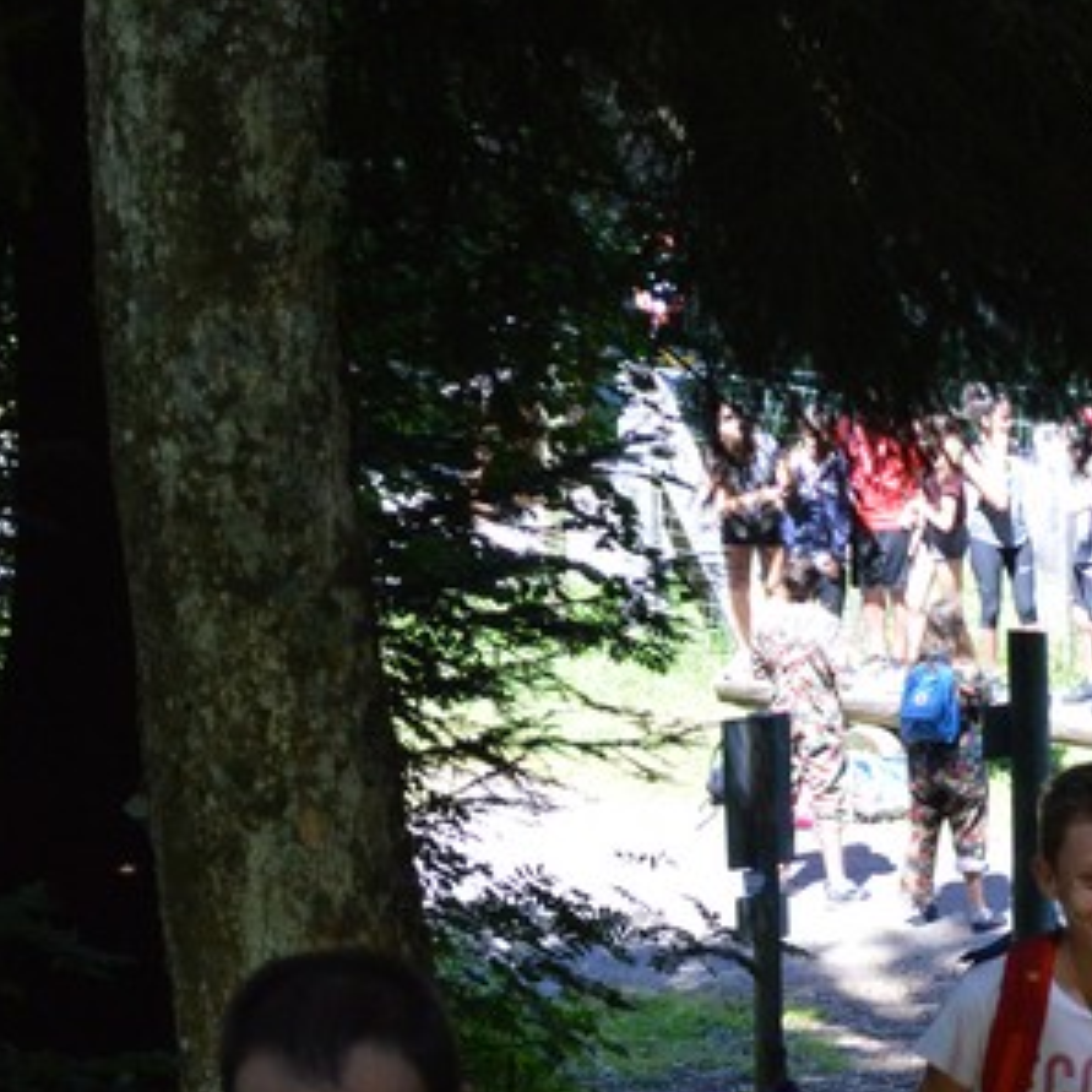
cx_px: 871
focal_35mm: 197
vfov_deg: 8.8
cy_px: 976
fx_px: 7048
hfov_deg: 8.8
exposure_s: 1/640
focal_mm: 45
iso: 1250
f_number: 5.3
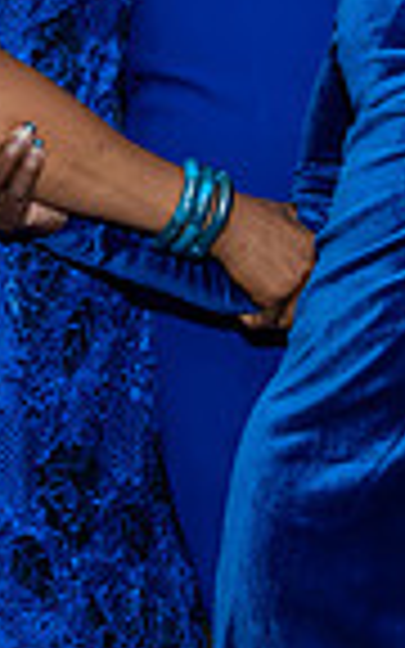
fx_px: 2225
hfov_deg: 9.8
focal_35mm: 126
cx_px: 742
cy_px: -98
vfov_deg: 16.0
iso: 400
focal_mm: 17
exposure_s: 1/250
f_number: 6.3
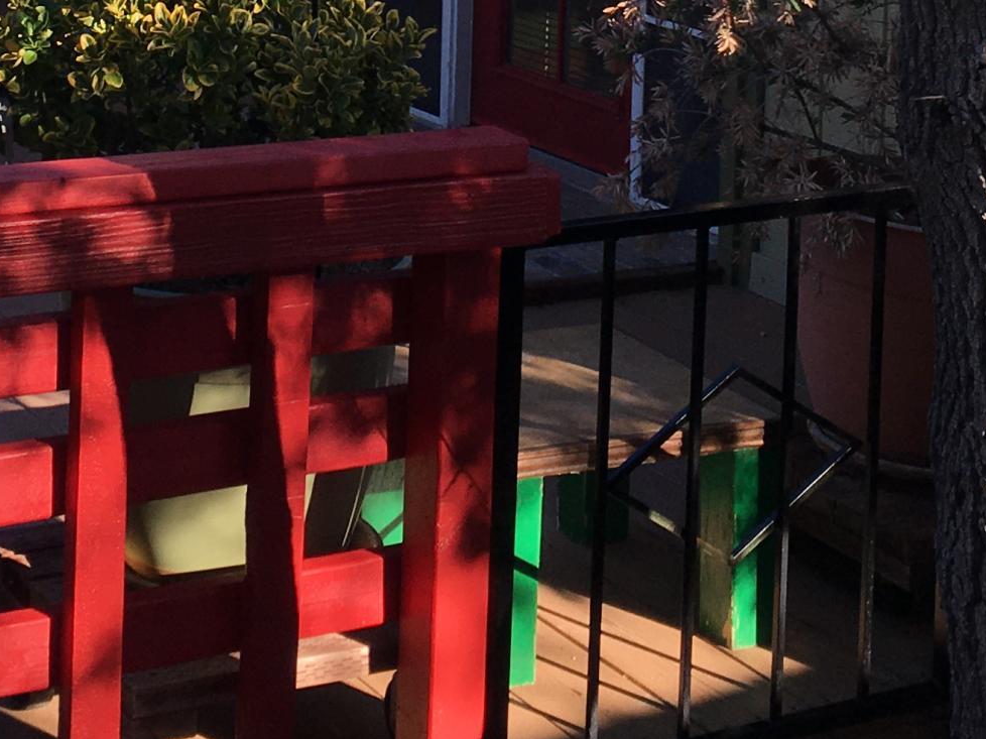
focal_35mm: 89
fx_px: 2534
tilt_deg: -0.6
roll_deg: -1.7
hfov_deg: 21.8
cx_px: 244
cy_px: -301
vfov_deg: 15.5
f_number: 2.2
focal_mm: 4.15
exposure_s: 1/452
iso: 25
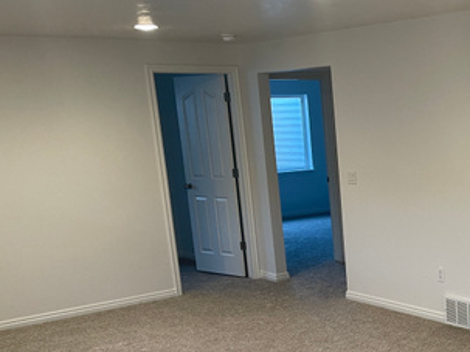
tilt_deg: -13.7
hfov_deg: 32.1
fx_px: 746
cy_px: 282
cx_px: 476
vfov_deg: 26.1
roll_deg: +2.2
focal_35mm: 55
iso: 125
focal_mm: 5.1
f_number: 1.6
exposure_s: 1/60
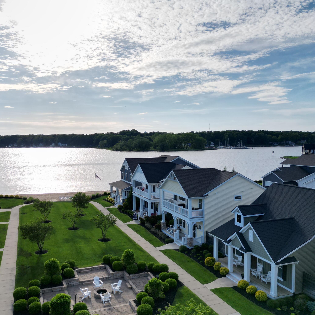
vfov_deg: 52.5
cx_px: 143
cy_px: 172
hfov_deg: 52.5
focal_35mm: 31
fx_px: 319
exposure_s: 1/6000
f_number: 1.7
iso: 100
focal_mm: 6.72
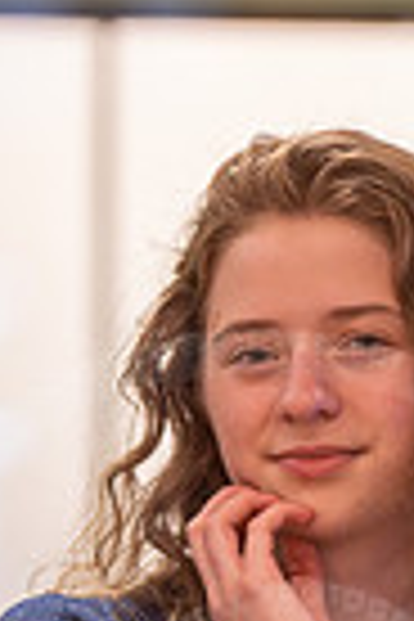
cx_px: 378
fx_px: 4778
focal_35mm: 277
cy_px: 878
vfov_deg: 7.3
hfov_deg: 5.0
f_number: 1.6
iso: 1600
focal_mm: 85
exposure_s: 1/125
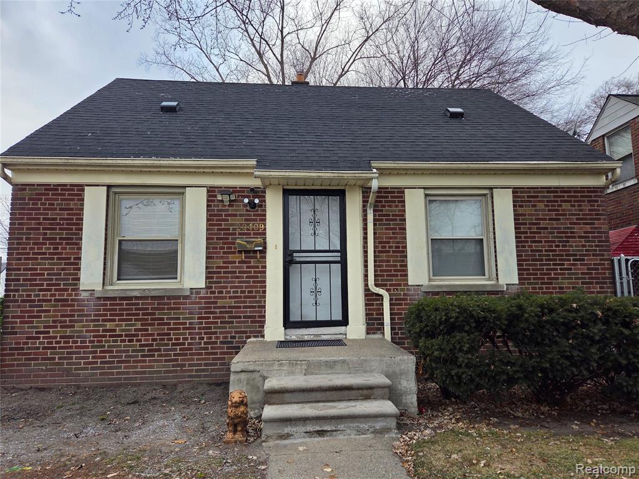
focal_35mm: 23
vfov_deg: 58.9
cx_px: 320
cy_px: 240
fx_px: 425
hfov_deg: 73.9
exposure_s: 1/180
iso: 32
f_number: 1.8
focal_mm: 5.4
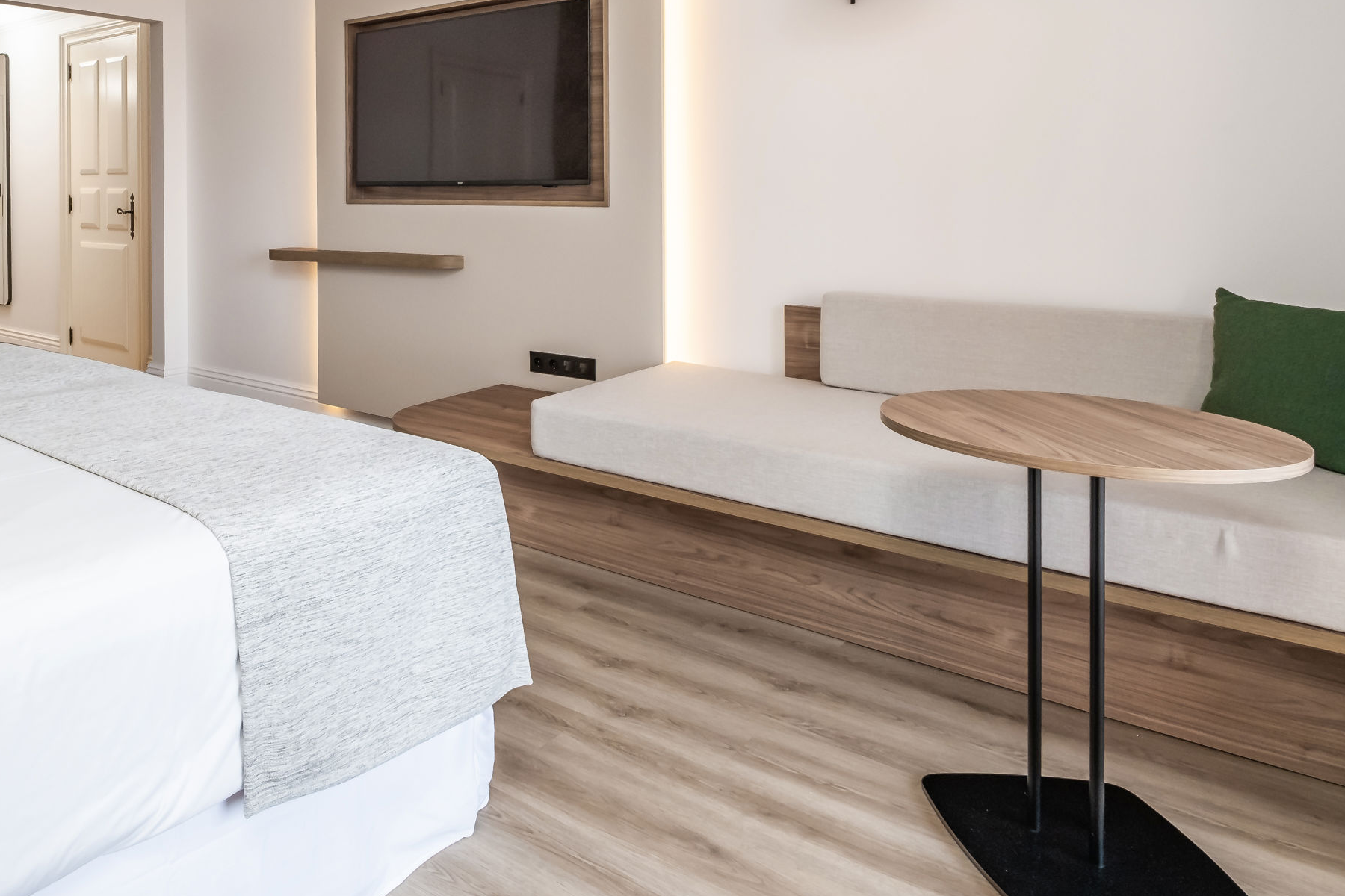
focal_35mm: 26
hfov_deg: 65.6
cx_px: 354
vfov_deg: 47.2
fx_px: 971
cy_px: 194
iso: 320
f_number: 8
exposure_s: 1/20
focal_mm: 10
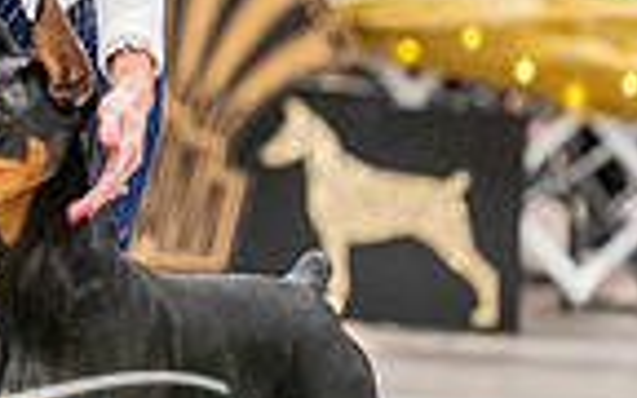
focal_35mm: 823
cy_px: 42
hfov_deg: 2.6
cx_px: -53
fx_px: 14288
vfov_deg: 1.6
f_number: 2.8
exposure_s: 1/250
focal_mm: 200
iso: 6400
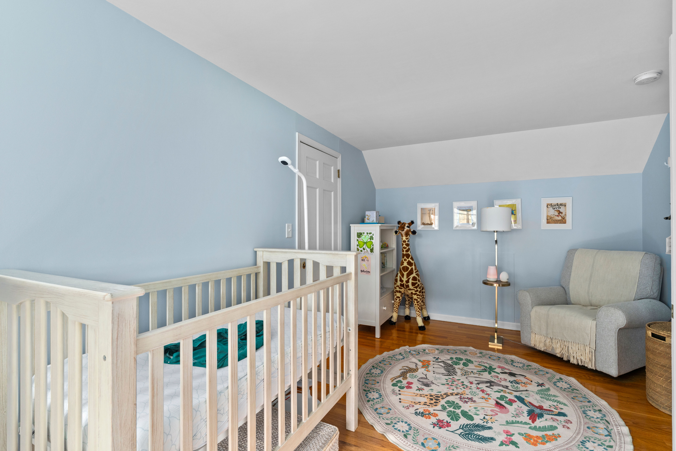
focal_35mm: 16
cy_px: 226
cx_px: 338
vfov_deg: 73.7
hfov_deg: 96.7
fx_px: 300
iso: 800
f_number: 8
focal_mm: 16
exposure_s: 1/1.67
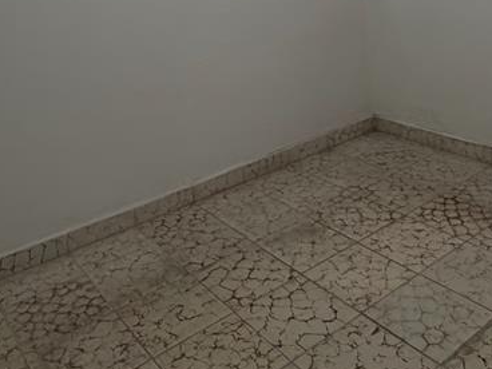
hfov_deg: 47.8
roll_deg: +4.2
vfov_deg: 33.0
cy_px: -19
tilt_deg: -4.3
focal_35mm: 39
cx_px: 273
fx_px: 554
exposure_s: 1/120
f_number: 2.2
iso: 160
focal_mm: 2.22
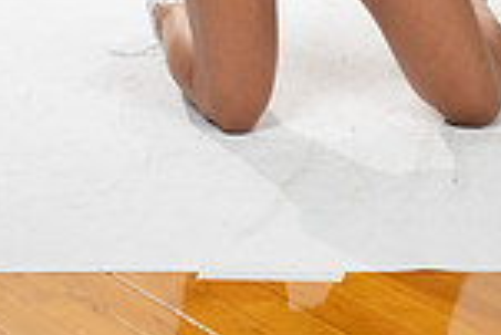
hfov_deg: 12.5
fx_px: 2284
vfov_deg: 7.9
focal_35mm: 164
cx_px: 295
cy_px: -401
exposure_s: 1/320
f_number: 7.1
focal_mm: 55
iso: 800
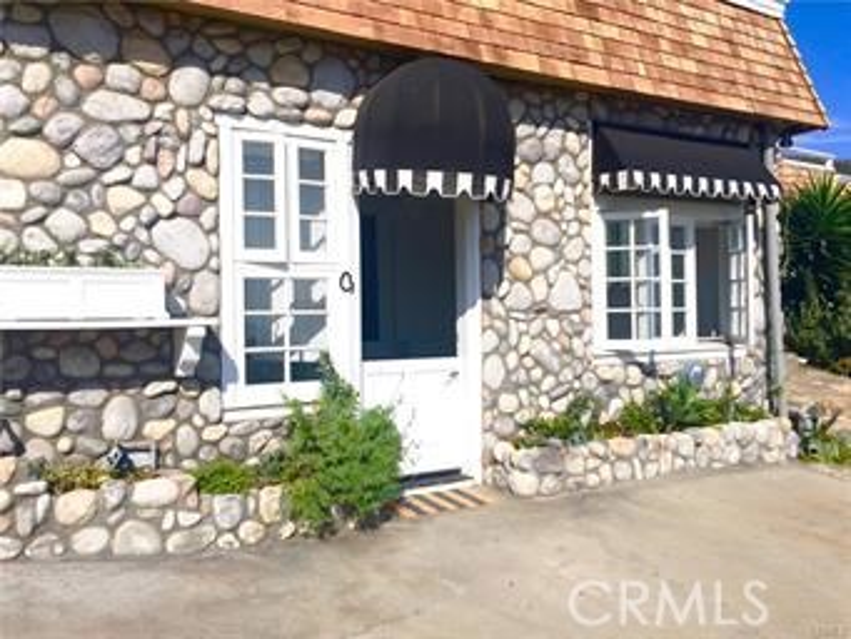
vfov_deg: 48.3
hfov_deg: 61.6
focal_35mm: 29
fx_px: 713
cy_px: 320
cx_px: 426
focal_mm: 4.15
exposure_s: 1/920
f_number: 2.2
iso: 32
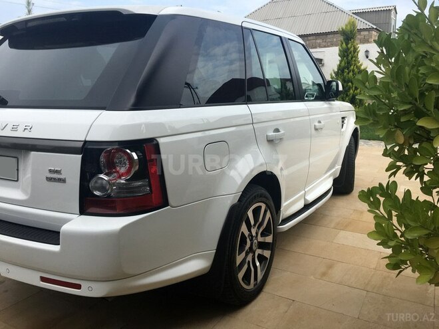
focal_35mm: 29
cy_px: 164
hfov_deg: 61.7
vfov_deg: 48.2
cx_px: 220
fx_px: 368
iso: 25
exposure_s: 1/1148
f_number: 2.2
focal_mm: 4.15
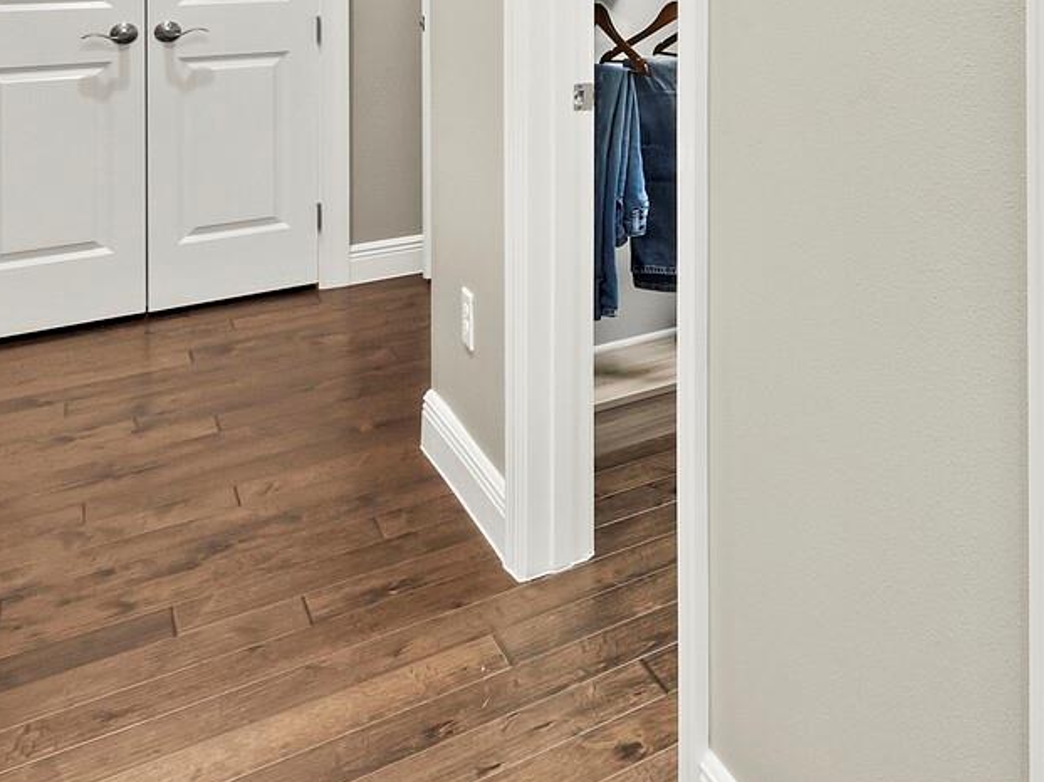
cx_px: 1110
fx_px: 1085
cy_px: -71
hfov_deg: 42.2
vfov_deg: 34.4
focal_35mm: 36
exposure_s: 2
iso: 400
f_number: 11
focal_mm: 7
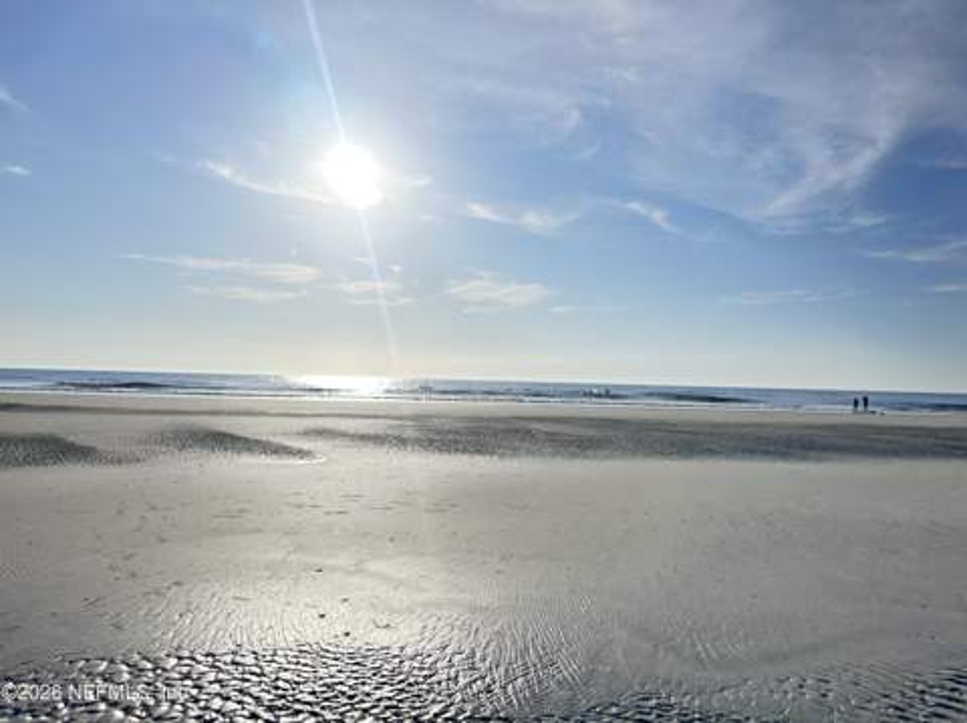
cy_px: 362
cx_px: 484
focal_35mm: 24
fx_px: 670
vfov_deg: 56.7
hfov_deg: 71.7
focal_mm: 6.86
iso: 80
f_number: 1.78
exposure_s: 1/7576
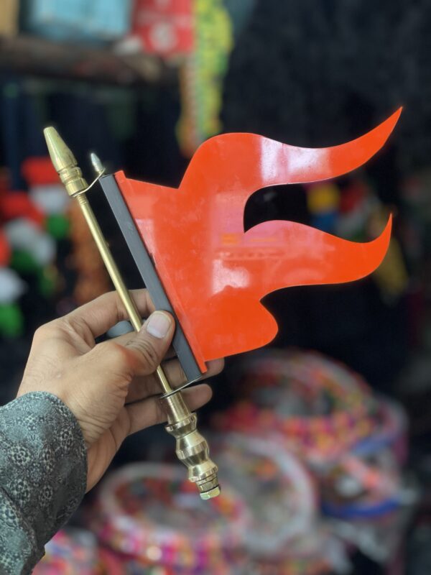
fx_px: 863
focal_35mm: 52
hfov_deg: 28.0
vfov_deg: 36.8
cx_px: 216
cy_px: 288
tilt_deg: -6.0
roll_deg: +0.5
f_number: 2
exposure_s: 1/100
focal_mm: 6
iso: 160
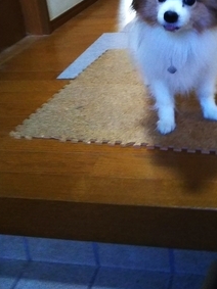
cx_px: 170
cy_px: 51
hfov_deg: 27.0
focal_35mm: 53
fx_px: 443
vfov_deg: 34.9
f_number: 2.2
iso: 640
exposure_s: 1/30
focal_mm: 4
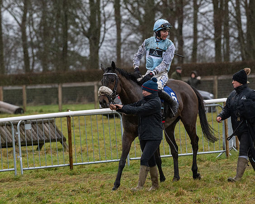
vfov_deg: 5.6
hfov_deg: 7.0
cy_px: 102
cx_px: 132
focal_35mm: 278
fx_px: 2100
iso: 800
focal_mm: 165
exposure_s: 1/1250
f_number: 4
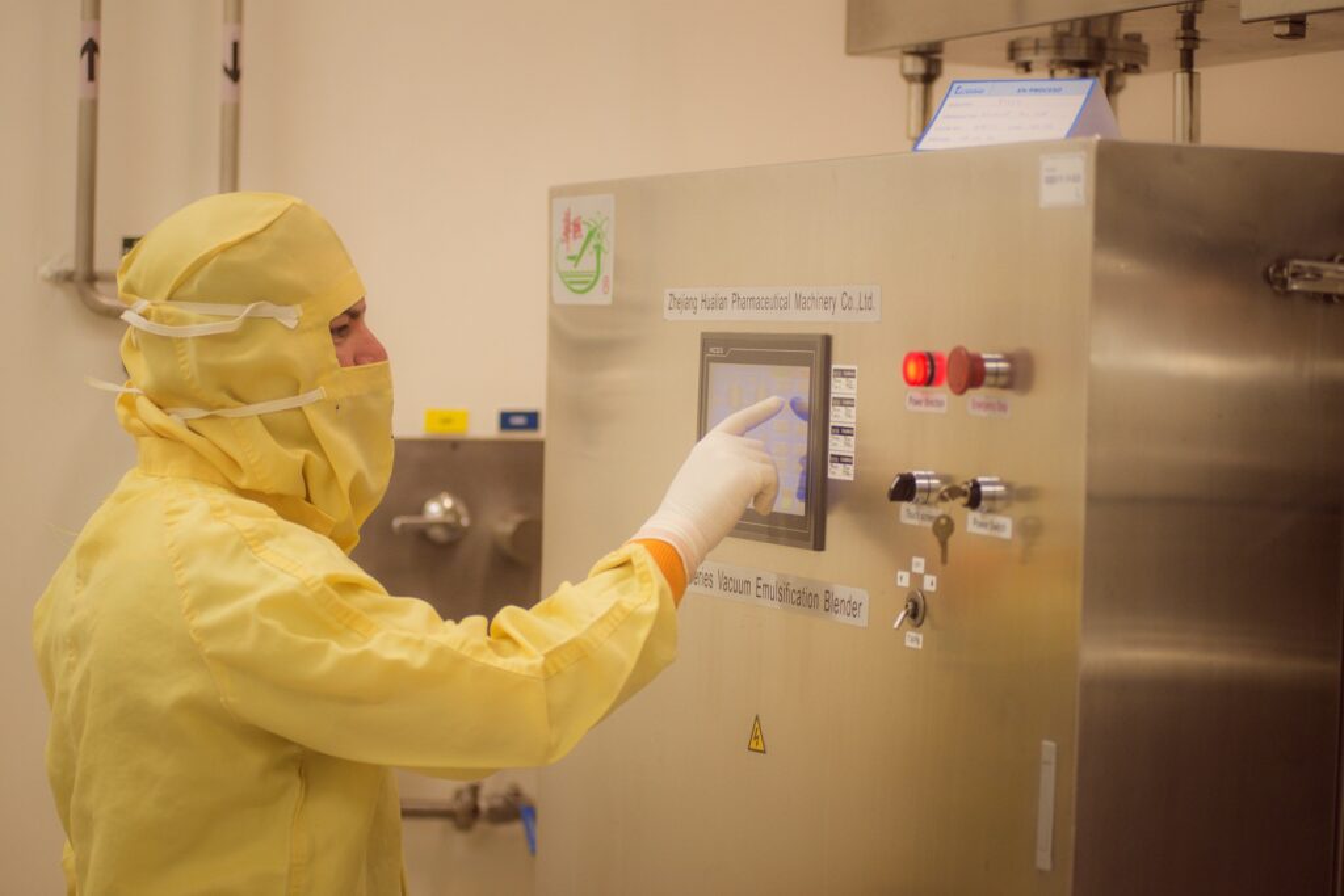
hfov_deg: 25.4
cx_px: 672
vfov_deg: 17.1
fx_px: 2987
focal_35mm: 80
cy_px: 448
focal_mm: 80
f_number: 2.8
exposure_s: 1/200
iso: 1600
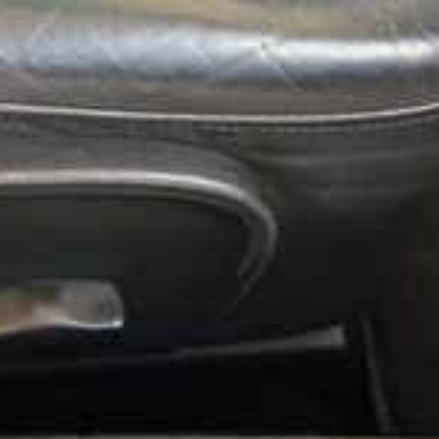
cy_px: -161
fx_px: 1220
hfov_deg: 18.9
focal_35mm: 85
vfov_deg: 18.7
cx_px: -129
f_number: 1.7
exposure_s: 1/120
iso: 200
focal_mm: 6.3
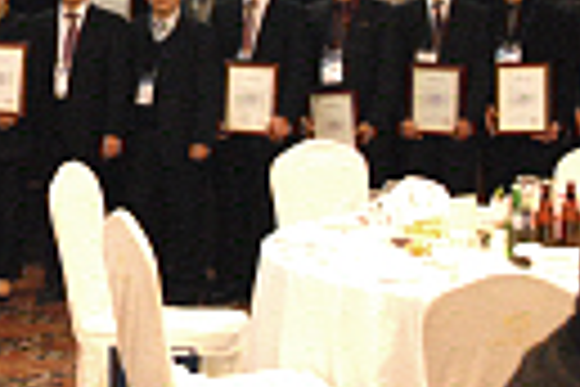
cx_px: -81
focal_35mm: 105
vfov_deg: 12.8
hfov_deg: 18.6
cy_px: -18
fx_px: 1692
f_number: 3.5
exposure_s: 1/80
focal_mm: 18
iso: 1600
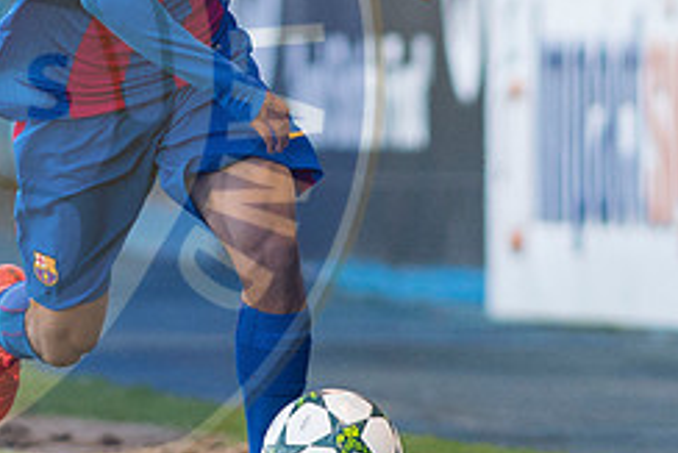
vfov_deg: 1.3
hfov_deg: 1.9
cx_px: -92
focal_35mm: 1070
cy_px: 68
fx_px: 20163
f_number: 4
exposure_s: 1/1000
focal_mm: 300
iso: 800
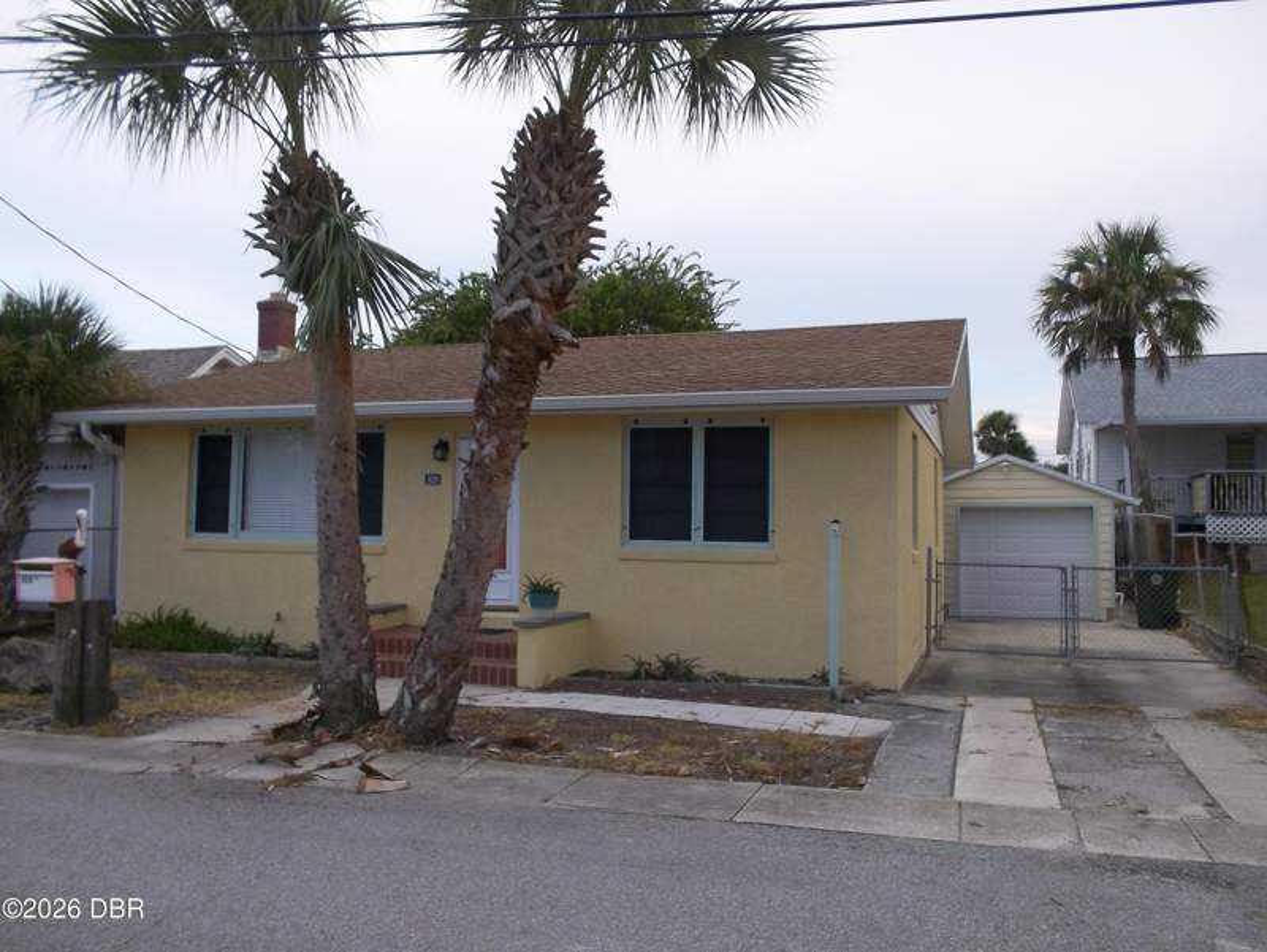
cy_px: 476
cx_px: 634
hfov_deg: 61.6
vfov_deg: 48.3
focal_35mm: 29
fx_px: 1062
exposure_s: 1/125
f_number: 3.3
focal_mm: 4.1
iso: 80
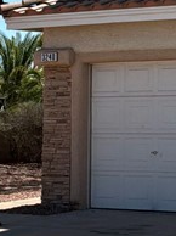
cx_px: 235
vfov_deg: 13.1
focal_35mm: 148
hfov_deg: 9.8
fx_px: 1006
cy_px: -24
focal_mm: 3
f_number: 1.8
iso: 25
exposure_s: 1/2538
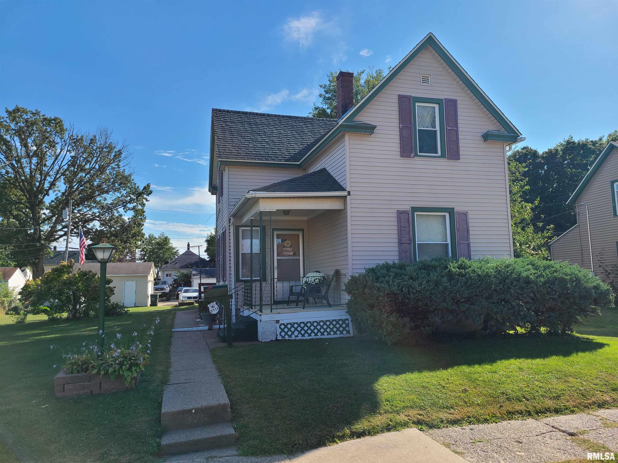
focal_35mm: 26
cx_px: 309
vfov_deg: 53.1
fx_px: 464
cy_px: 232
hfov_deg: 67.3
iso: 40
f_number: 1.8
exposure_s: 1/1645
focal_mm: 5.4
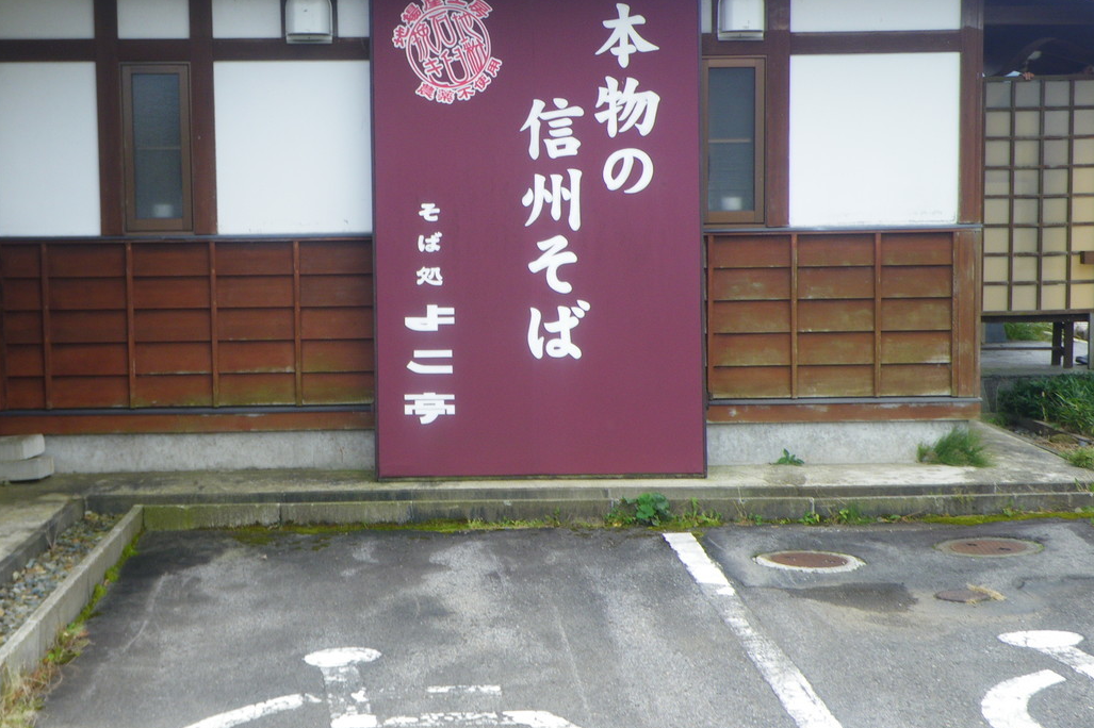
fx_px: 1883
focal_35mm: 62
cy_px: 363
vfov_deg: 21.9
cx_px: 463
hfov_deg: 32.3
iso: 50
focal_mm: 9.1
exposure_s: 1/100
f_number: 4.4
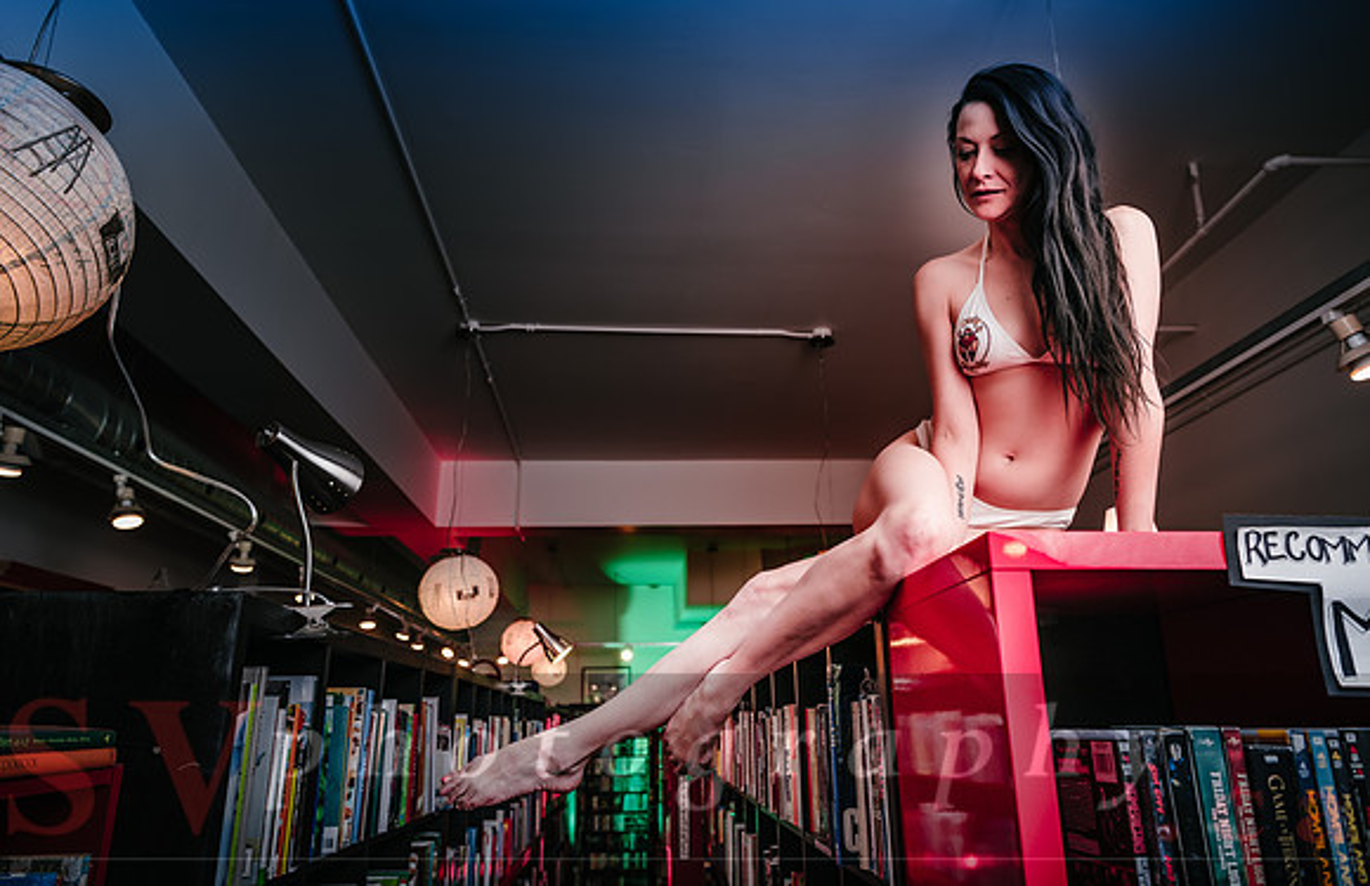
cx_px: 685
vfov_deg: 51.0
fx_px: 928
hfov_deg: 72.9
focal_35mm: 25
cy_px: 440
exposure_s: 1/80
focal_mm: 24
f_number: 4.5
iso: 64
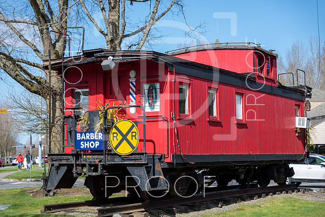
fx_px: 610
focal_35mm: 68
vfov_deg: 20.2
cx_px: 169
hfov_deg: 29.8
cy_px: 108
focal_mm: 65
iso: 100
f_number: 3.5
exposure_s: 1/1000
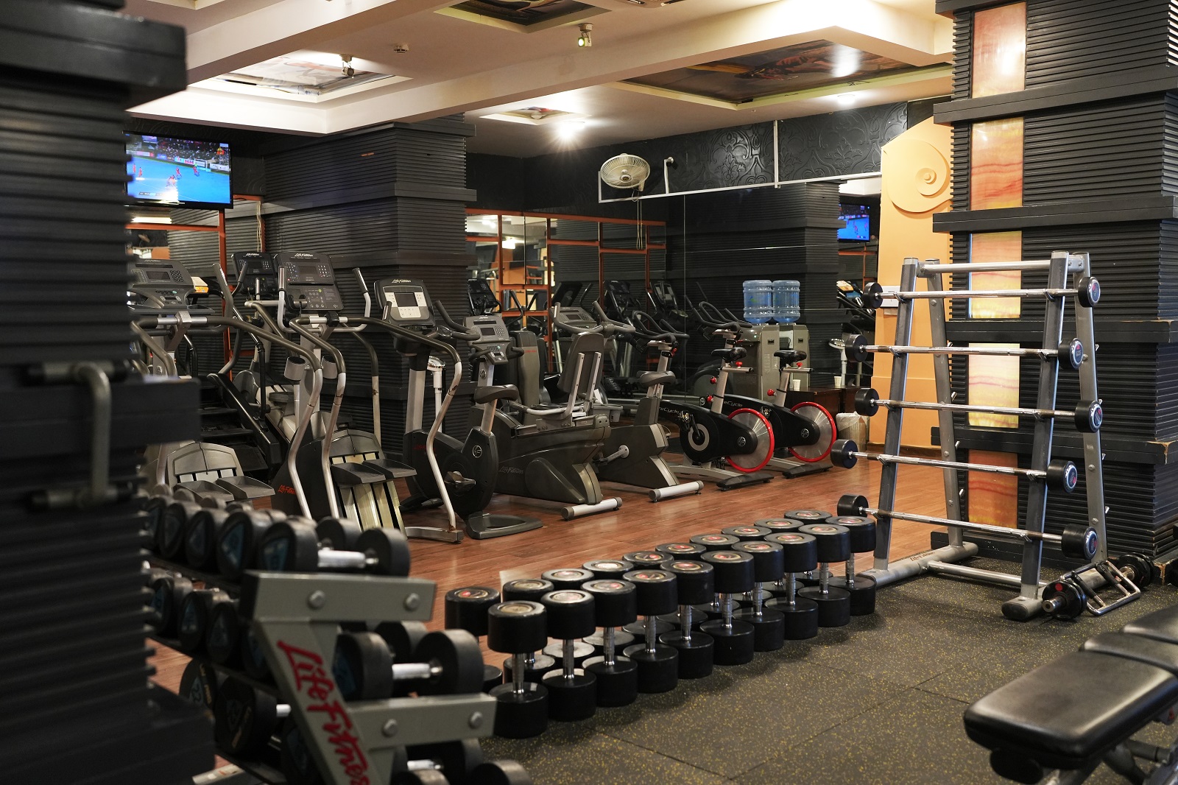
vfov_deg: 37.8
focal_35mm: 35
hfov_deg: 54.4
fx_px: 1145
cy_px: 392
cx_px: 589
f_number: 2.8
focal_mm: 35
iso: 2500
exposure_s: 1/100
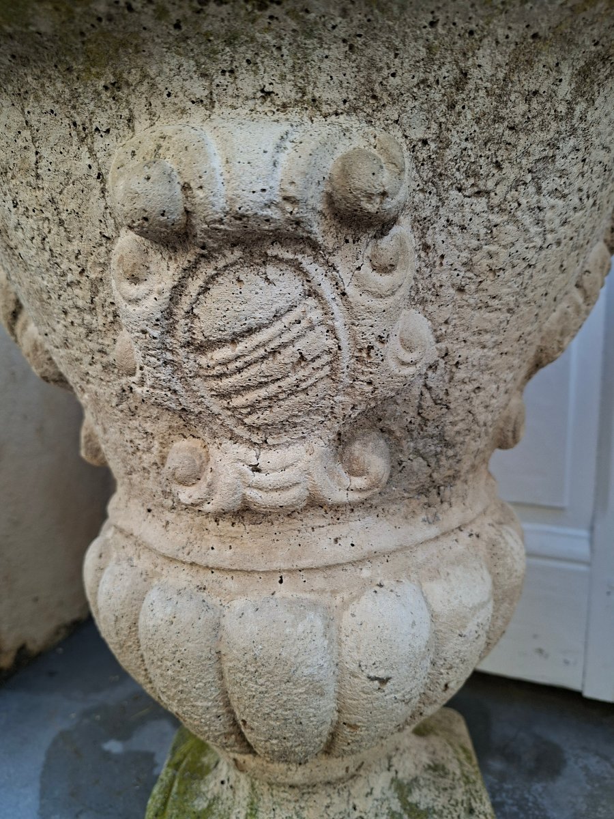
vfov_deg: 73.9
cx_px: 307
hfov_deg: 58.9
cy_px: 410
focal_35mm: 23
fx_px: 544
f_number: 1.8
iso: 50
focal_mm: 5.54
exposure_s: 1/157
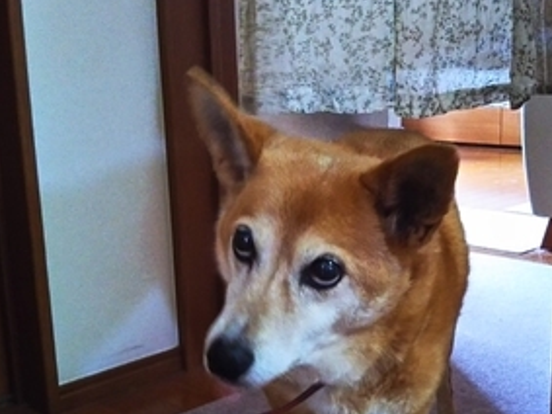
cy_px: 254
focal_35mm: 53
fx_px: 845
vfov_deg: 27.4
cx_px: 288
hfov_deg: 36.2
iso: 640
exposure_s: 1/9
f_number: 2.2
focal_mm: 4
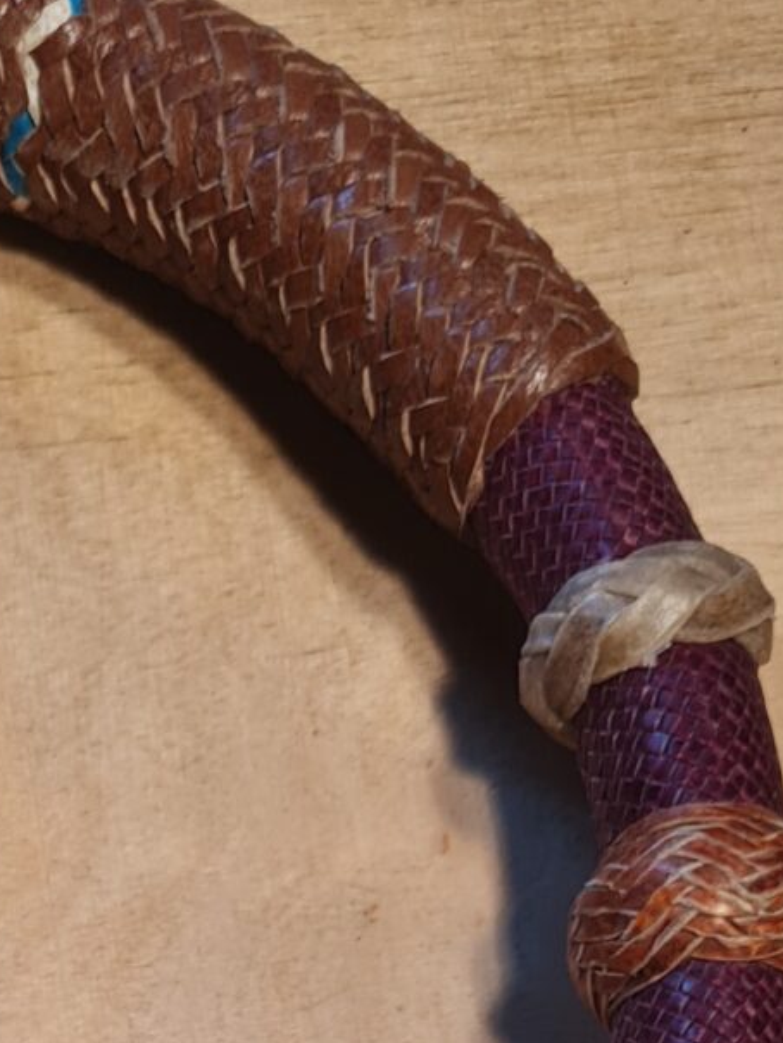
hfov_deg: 13.2
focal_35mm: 110
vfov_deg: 15.3
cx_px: -109
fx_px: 3316
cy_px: 1919
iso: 50
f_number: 1.8
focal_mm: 5.4
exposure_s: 1/100
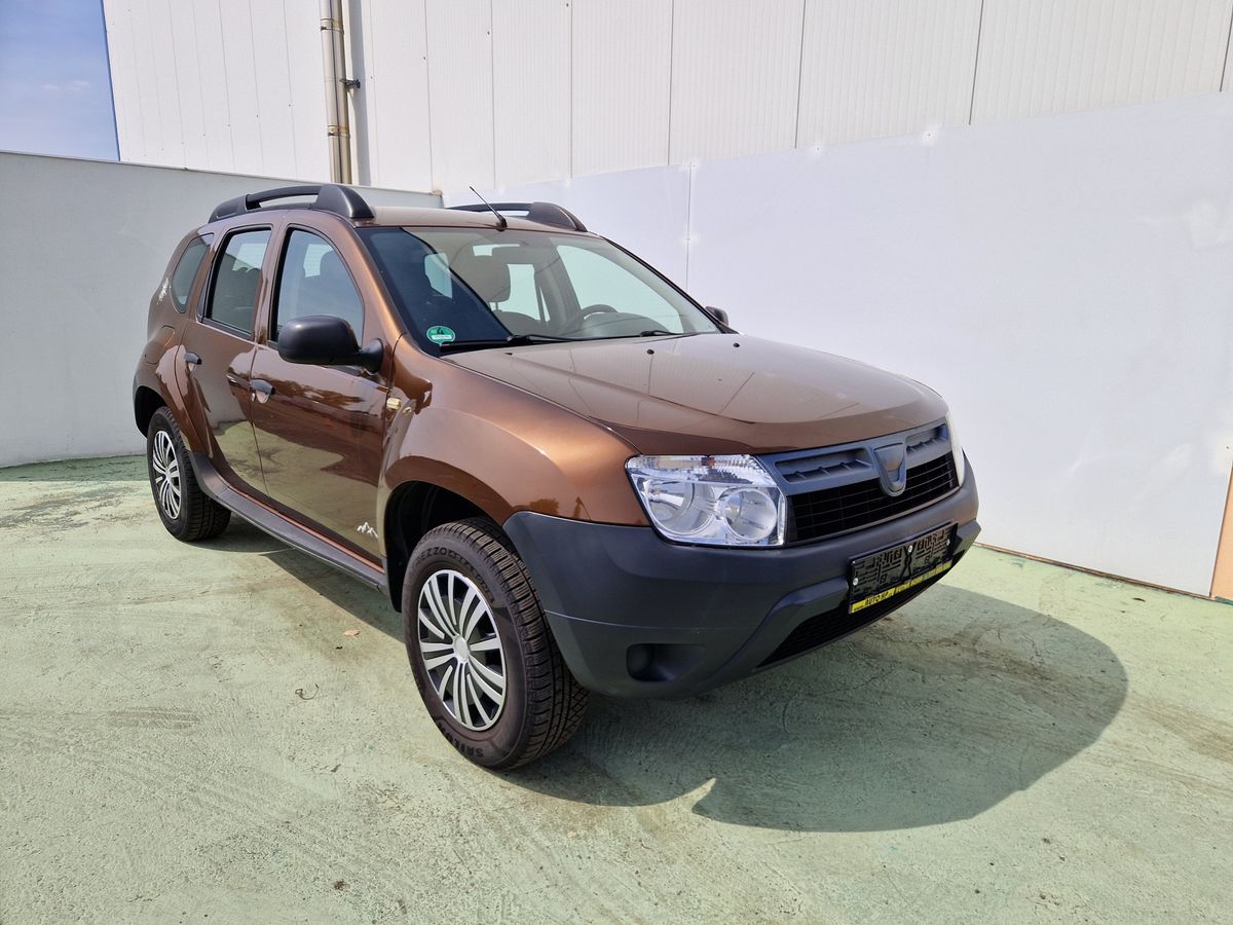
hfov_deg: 73.9
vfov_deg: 58.9
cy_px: 462
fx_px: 819
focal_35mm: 23
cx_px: 616
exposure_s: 1/2320
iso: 50
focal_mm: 5.4
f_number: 1.8
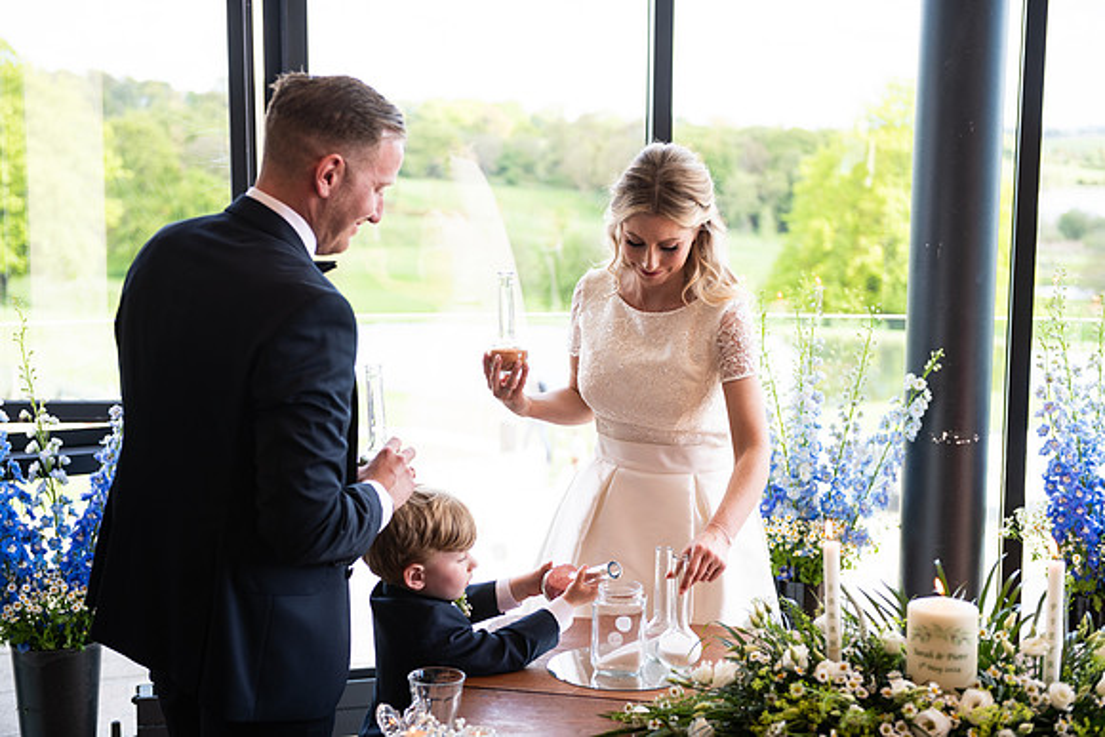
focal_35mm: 56
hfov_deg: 35.6
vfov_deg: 24.2
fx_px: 1719
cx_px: 552
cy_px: 368
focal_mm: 56
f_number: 3.5
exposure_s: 1/160
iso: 320
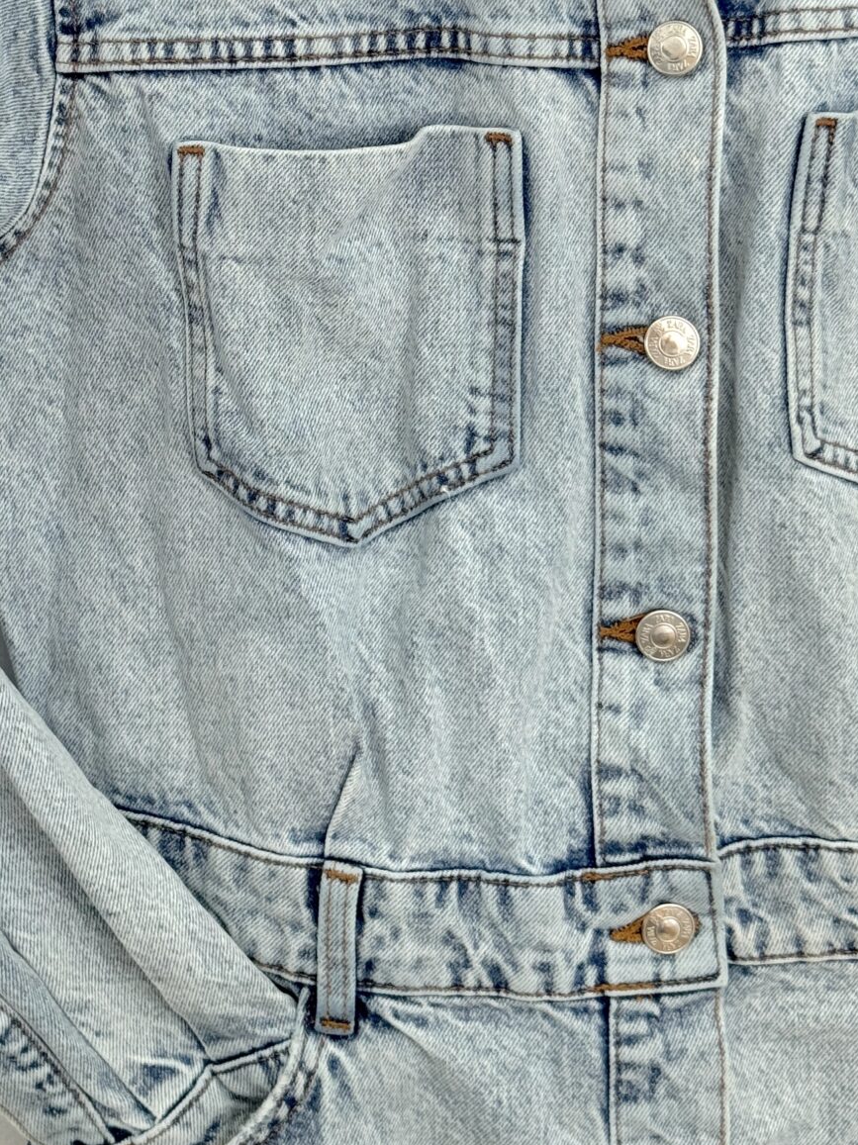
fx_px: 2811
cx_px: 332
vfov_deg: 22.7
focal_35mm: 85
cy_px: 252
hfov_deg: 17.3
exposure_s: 1/120
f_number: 1.78
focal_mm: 6.76
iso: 80
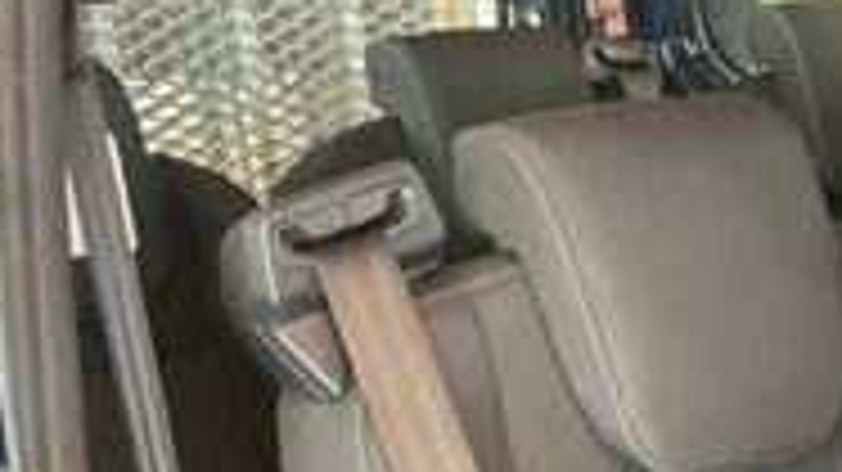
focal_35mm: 91
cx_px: 959
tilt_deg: -23.0
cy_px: 953
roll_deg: +1.7
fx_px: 2031
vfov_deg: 11.8
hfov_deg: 22.0
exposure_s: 1/44
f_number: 1.6
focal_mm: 4.2
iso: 500
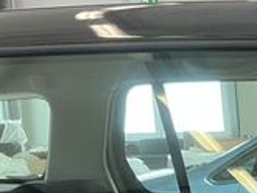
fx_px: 1010
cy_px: 358
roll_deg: +1.5
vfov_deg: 10.2
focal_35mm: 136
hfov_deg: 13.0
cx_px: 472
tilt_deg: -13.7
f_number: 1.8
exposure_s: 1/82
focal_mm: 3
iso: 64
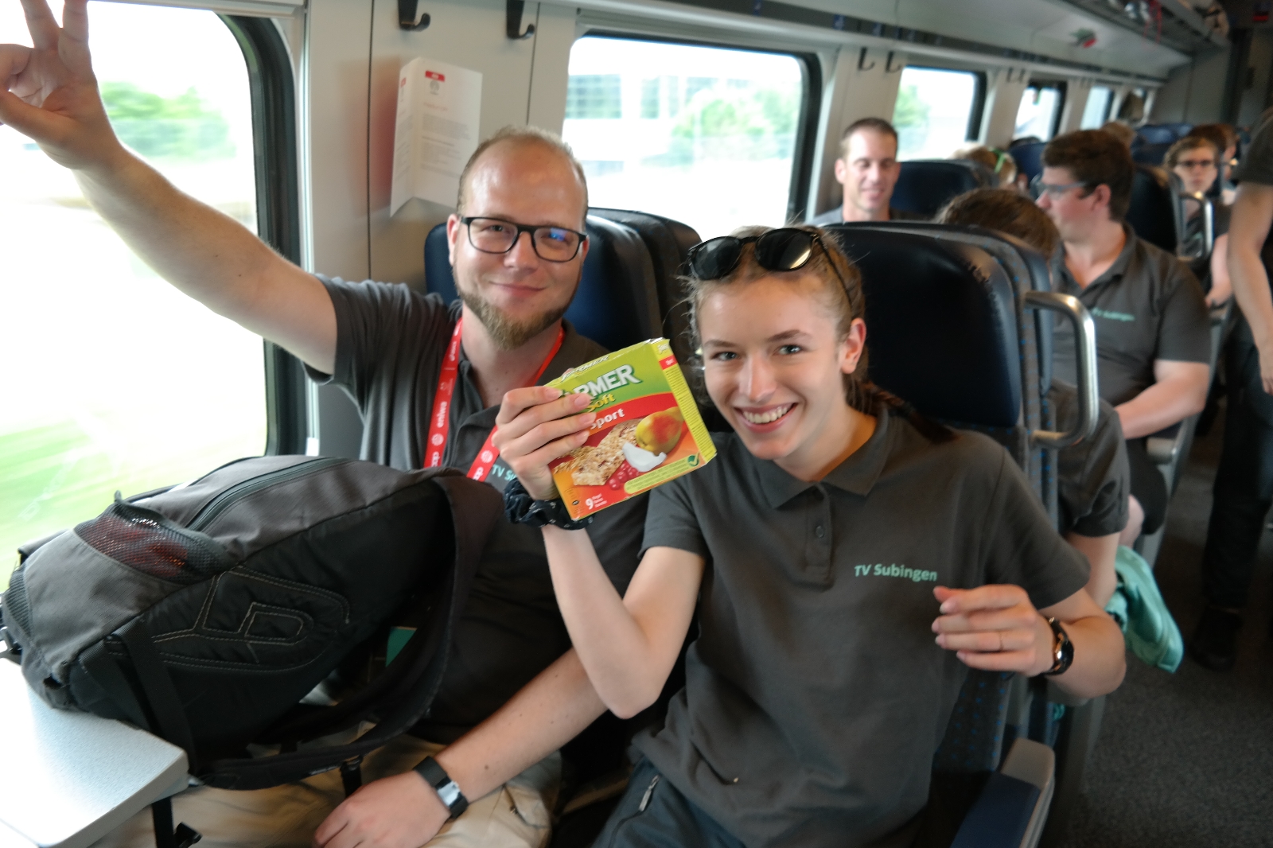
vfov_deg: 47.9
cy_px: 424
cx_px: 636
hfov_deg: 67.4
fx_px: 954
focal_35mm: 27
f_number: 3.5
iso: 400
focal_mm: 18
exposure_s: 1/40
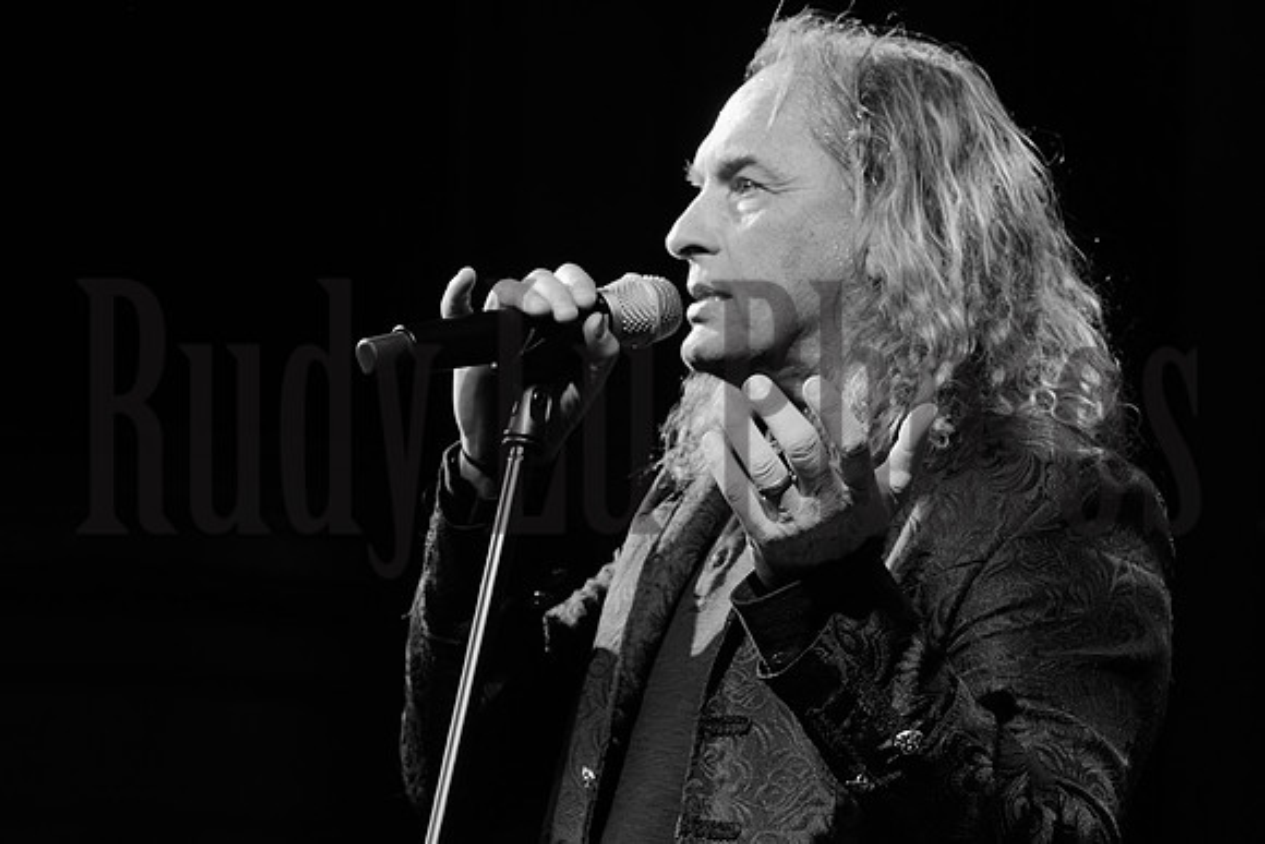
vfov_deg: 6.1
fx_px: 7908
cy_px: 422
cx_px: 632
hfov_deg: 9.1
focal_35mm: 225
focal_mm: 150
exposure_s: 1/160
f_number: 8
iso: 12800
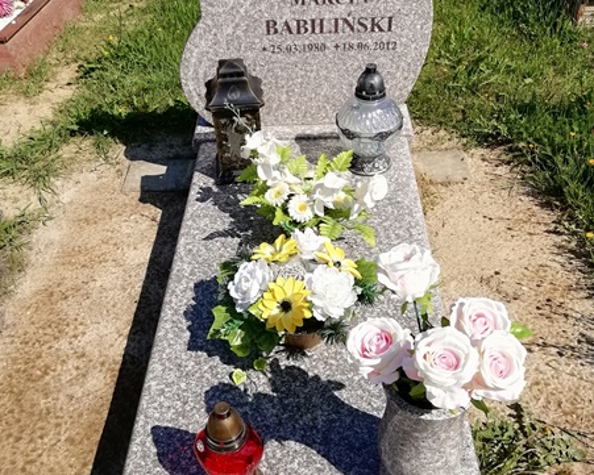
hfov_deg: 50.3
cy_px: 275
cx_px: 308
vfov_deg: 41.1
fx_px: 633
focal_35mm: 36
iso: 50
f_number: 2.2
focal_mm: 3.21
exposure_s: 1/1942
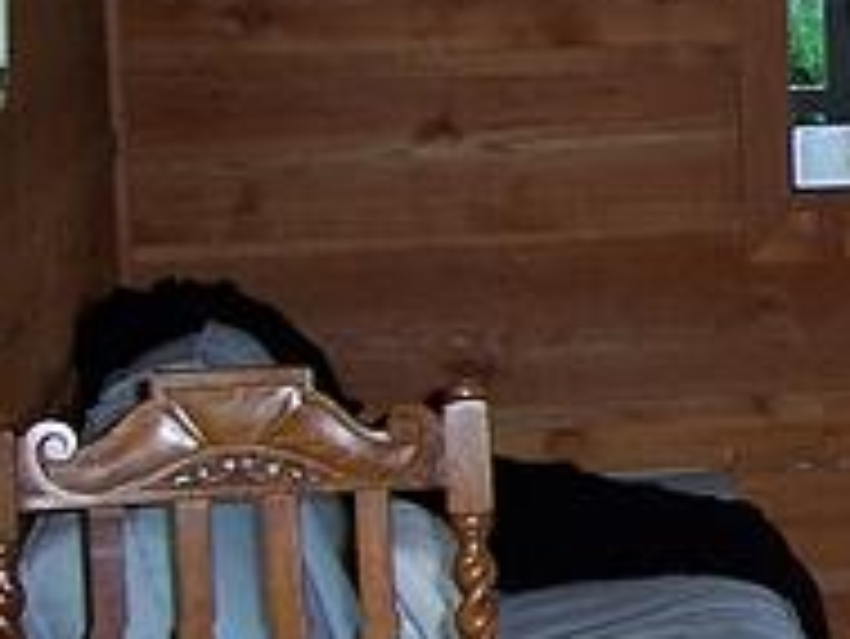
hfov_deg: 15.3
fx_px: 2899
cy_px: 155
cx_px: 1318
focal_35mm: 118
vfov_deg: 12.5
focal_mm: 6
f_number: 3
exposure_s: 1/60
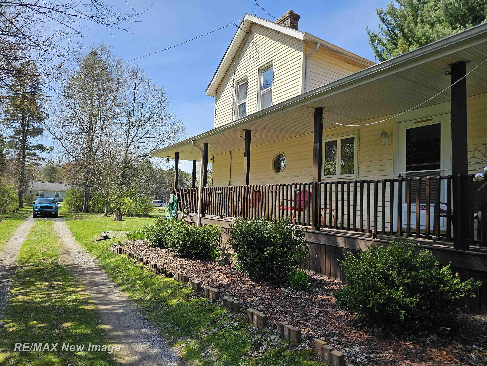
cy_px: 183
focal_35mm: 23
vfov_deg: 58.9
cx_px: 244
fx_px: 324
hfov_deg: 73.9
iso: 16
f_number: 1.7
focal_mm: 6.3
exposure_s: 1/542
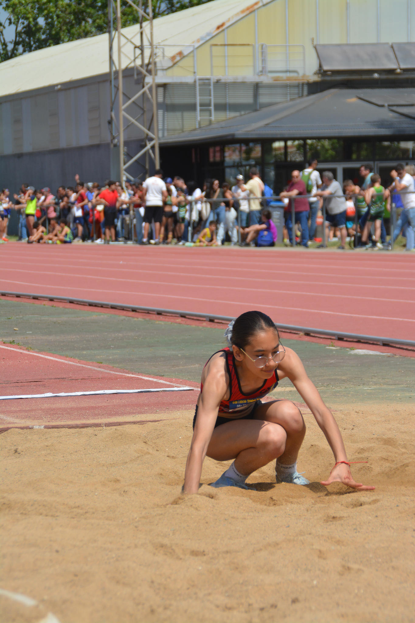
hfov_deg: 9.1
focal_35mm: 150
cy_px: 312
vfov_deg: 13.7
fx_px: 2594
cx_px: 208
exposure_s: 1/2000
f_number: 7.1
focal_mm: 100
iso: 400
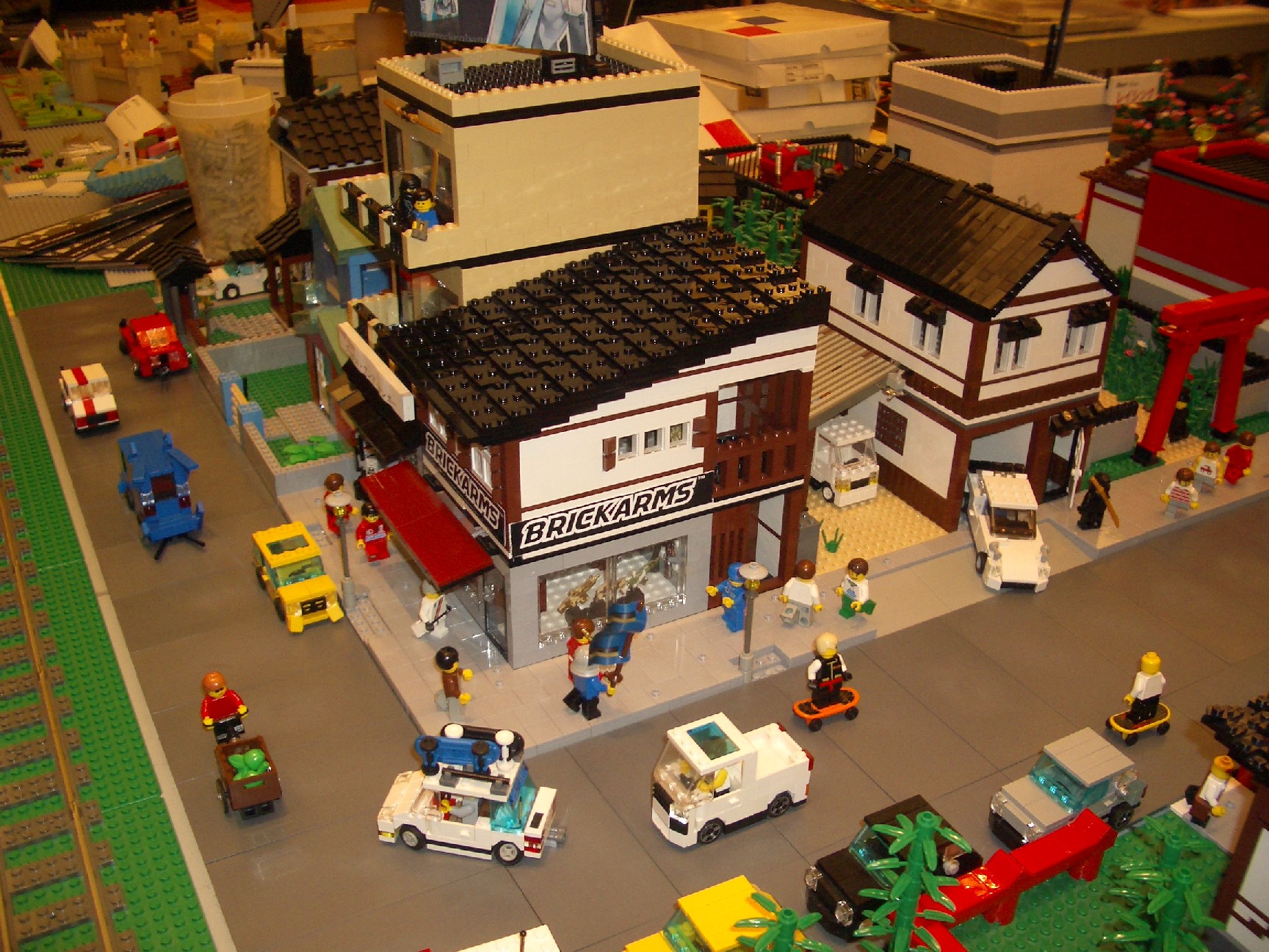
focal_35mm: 35
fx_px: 1283
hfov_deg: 52.6
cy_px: 476
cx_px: 634
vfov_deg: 40.7
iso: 100
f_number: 2.6
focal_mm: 5.8
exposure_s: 1/60
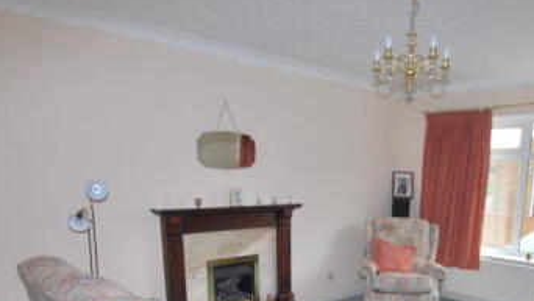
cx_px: 352
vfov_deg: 36.1
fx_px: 425
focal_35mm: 30
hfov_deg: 62.8
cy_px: 283
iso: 200
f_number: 5
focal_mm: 10
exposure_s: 1/100
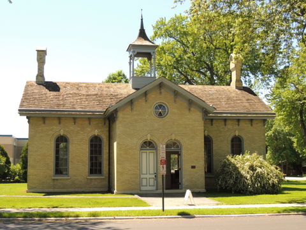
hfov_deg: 38.2
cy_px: 115
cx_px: 153
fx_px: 442
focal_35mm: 50
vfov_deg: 29.1
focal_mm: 8.9
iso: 100
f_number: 3.6
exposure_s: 1/320
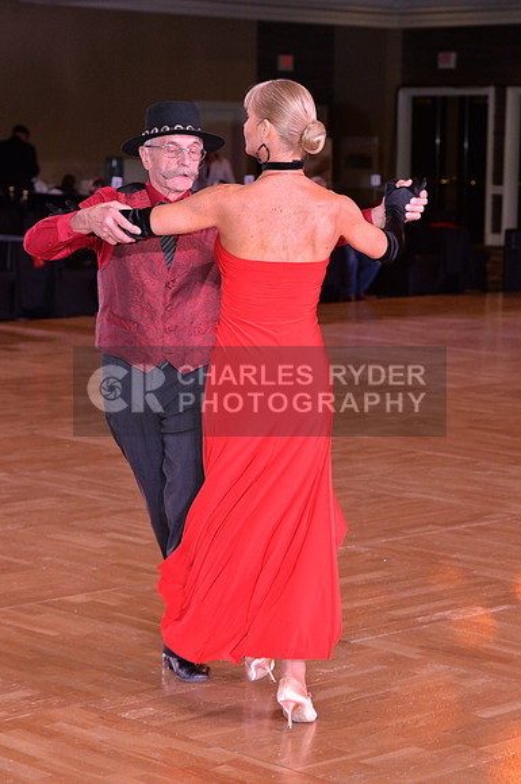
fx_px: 2221
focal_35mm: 102
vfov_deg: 20.0
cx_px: 260
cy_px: 392
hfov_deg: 13.4
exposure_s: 1/250
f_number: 6.3
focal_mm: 102
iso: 2000
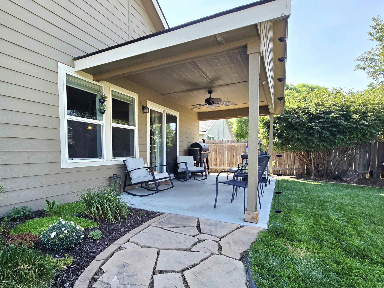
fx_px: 189
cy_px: 167
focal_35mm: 17
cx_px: 168
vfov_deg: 74.2
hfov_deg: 90.6
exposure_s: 1/714
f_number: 2.2
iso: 50
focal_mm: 2.2
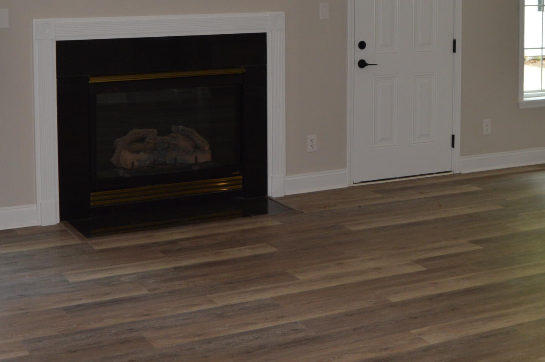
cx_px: 333
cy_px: 20
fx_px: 938
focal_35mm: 62
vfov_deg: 21.3
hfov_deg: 32.3
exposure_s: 1/125
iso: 280
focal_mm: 18
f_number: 4
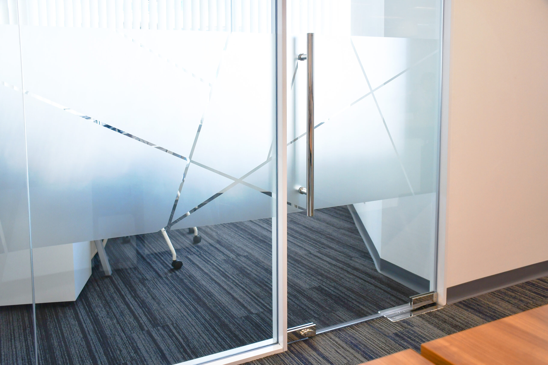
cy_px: 182
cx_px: 274
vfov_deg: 40.0
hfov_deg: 57.2
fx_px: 502
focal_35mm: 33
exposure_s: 1/250
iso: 500
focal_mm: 22
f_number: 3.5
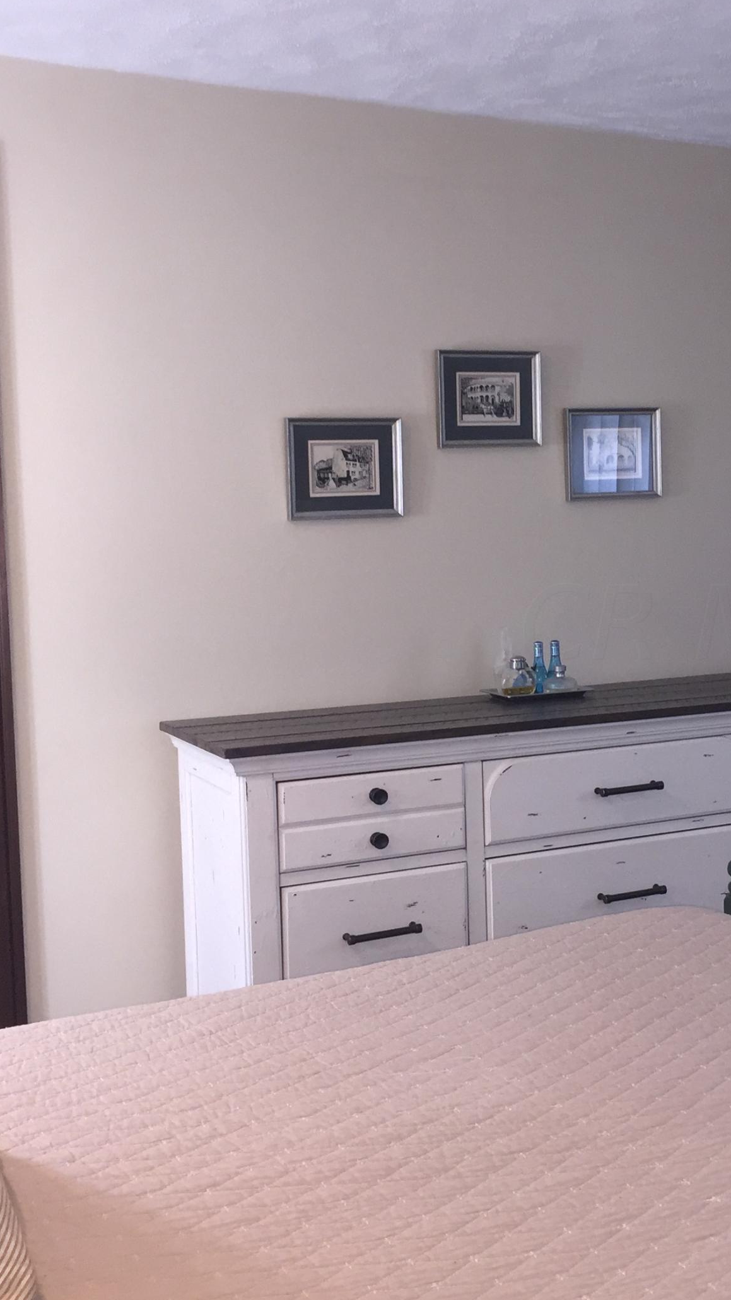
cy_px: 621
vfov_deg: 44.6
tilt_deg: -5.1
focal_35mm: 46
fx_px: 1585
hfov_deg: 24.9
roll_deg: +1.2
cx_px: 711
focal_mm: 4.15
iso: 80
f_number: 2.2
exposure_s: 1/30
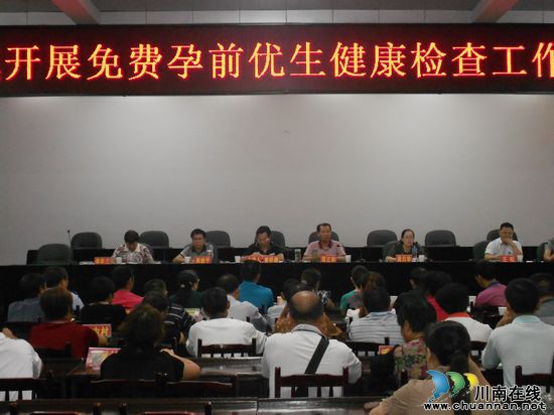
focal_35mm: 49
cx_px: 277
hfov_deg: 38.9
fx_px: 784
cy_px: 208
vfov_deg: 29.7
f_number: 4.5
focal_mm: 8.8
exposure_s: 1/60
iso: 800
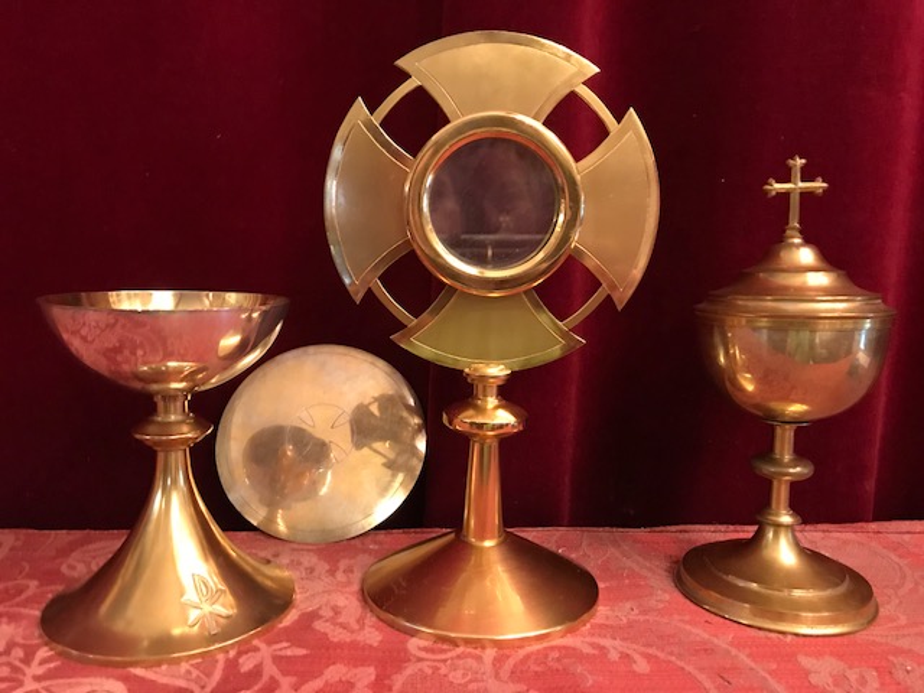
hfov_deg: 63.4
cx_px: 462
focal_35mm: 28
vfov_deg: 49.7
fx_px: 747
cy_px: 346
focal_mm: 3.99
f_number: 1.8
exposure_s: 1/5
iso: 80
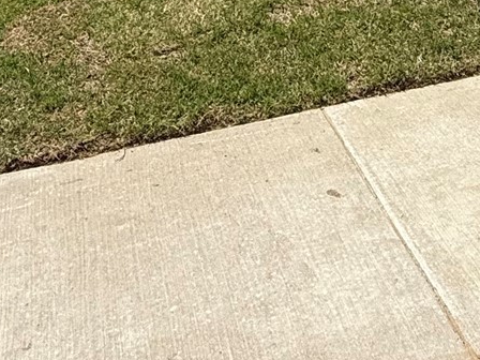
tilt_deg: -1.4
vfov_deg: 18.7
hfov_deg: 28.6
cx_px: 465
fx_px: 887
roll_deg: +0.3
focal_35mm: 64
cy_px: -253
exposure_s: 1/2165
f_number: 2.2
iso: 50
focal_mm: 2.22
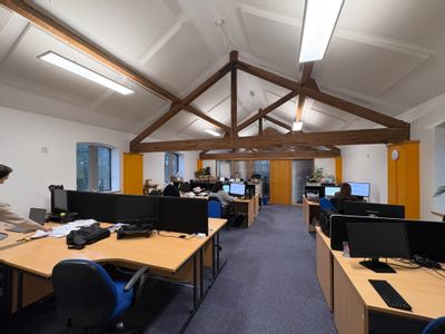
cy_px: 167
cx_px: 222
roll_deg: -0.2
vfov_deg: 85.7
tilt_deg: -0.1
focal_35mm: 14
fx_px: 180
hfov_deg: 102.1
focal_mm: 2.22
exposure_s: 1/60
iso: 400
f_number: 2.2
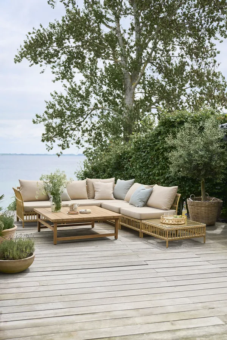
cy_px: 170
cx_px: 114
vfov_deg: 50.7
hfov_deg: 35.1
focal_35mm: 38
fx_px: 359
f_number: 2.8
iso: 100
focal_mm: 38
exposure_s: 1/1250
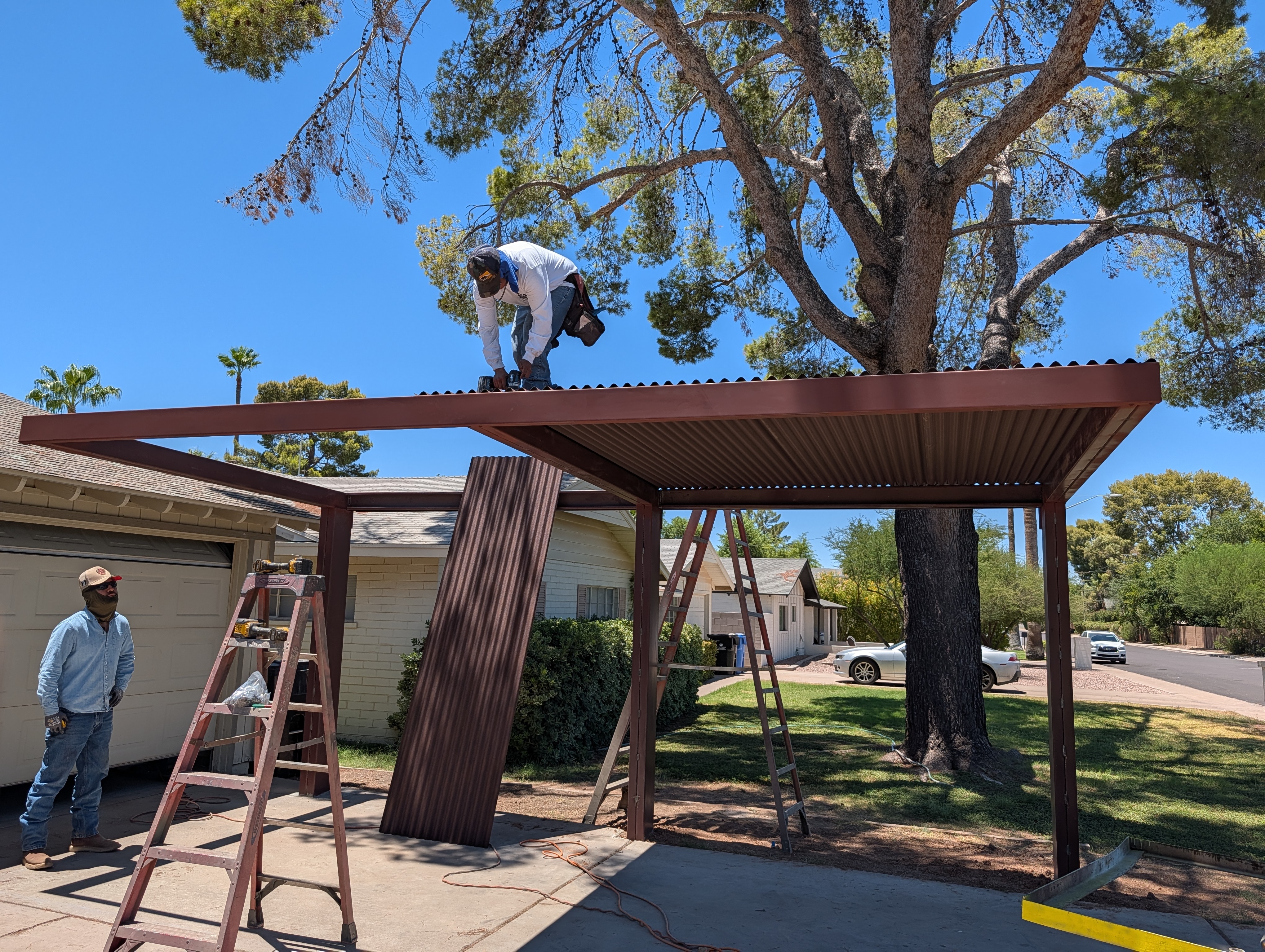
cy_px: 476
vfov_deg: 56.9
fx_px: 878
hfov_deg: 71.5
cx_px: 632
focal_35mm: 24
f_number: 1.68
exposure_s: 1/1038
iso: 19
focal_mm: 6.9
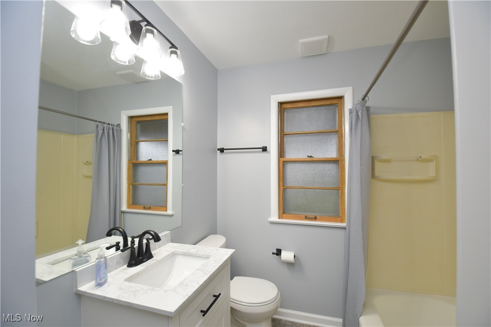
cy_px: 164
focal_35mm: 15
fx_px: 205
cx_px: 246
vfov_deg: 77.3
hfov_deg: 100.4
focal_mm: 10
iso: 200
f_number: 4
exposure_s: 1/40
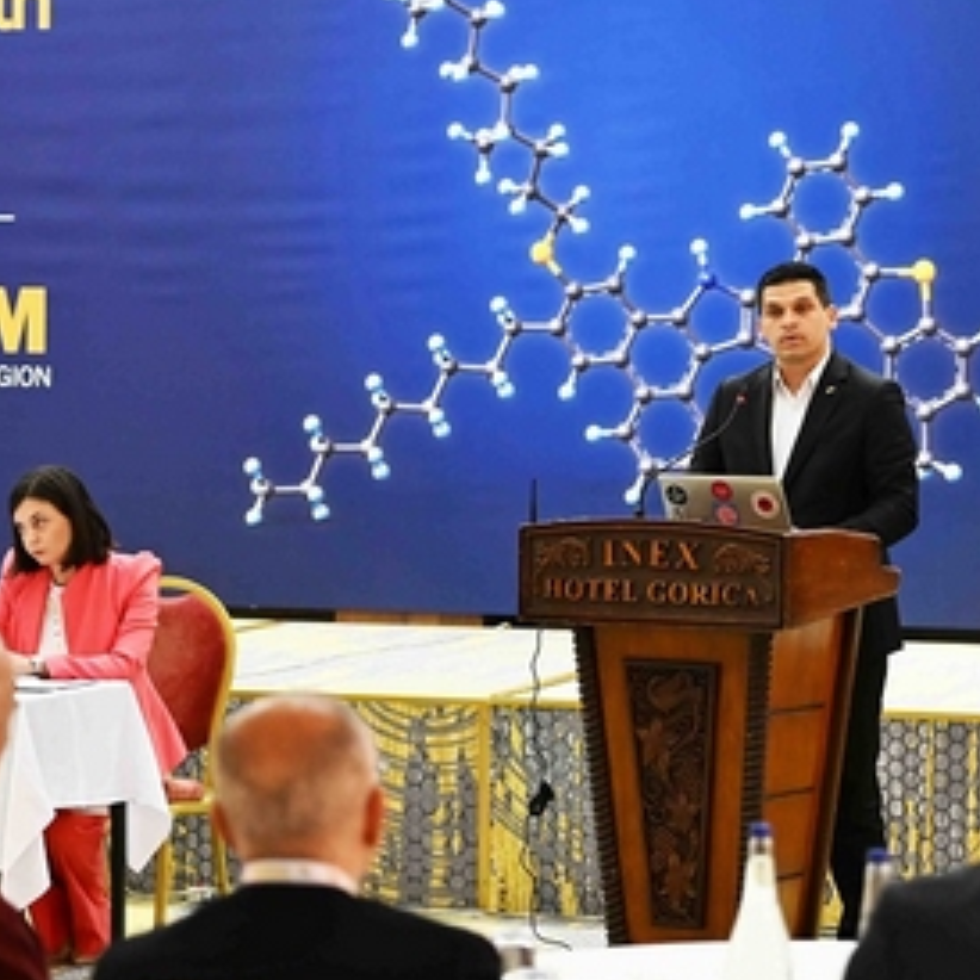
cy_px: 408
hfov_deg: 12.7
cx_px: 751
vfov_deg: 12.7
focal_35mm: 137
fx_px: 4388
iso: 2500
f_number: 2.8
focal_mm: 70
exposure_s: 1/320
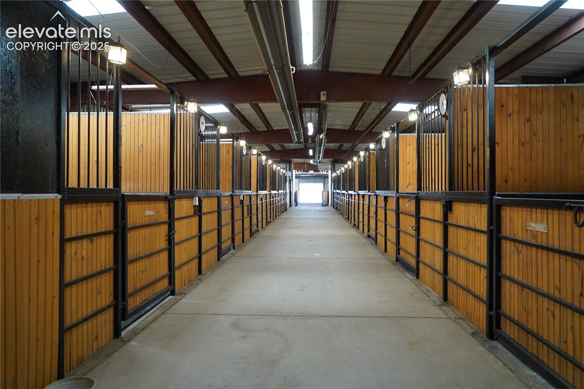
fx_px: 389
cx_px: 292
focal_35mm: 24
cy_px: 194
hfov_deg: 73.8
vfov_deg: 53.1
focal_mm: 24
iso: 2000
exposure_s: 1/160
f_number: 4
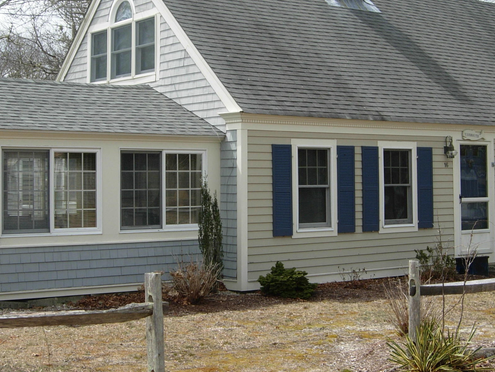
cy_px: 161
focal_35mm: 67
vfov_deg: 21.9
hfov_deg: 29.0
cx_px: 253
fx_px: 958
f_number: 5.7
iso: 50
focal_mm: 8.5
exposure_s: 1/313
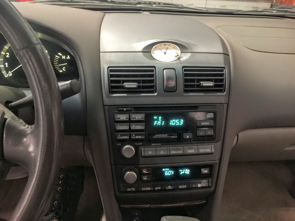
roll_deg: -3.6
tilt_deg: -24.8
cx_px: 148
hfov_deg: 61.7
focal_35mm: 29
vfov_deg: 48.2
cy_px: 110
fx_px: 247
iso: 100
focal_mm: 4.15
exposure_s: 1/4
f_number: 2.2
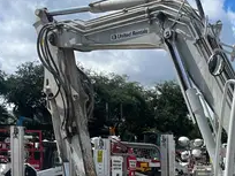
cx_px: 305
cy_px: 197
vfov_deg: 20.0
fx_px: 475
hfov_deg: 24.3
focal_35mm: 70
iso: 50
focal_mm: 5.1
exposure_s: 1/4016
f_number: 1.6
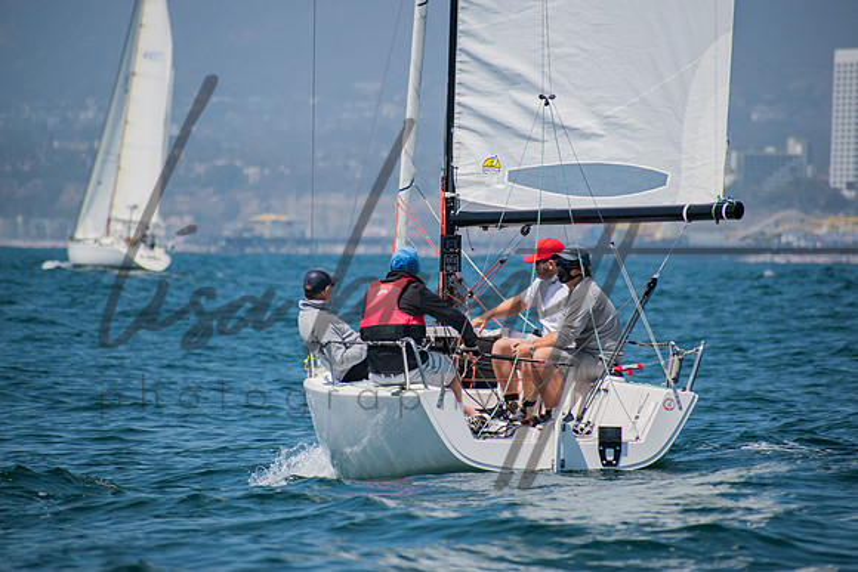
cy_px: 286
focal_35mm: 390
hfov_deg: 5.3
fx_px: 9297
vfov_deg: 3.5
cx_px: 429
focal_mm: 260
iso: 200
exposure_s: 1/1000
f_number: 6.3
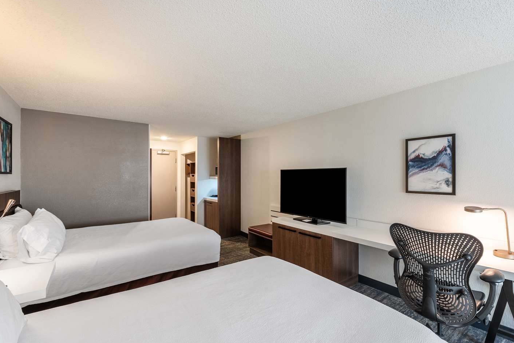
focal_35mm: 17
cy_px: 178
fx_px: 243
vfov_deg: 70.4
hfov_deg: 93.2
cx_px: 270
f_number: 8
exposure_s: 1/10
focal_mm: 16
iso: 400
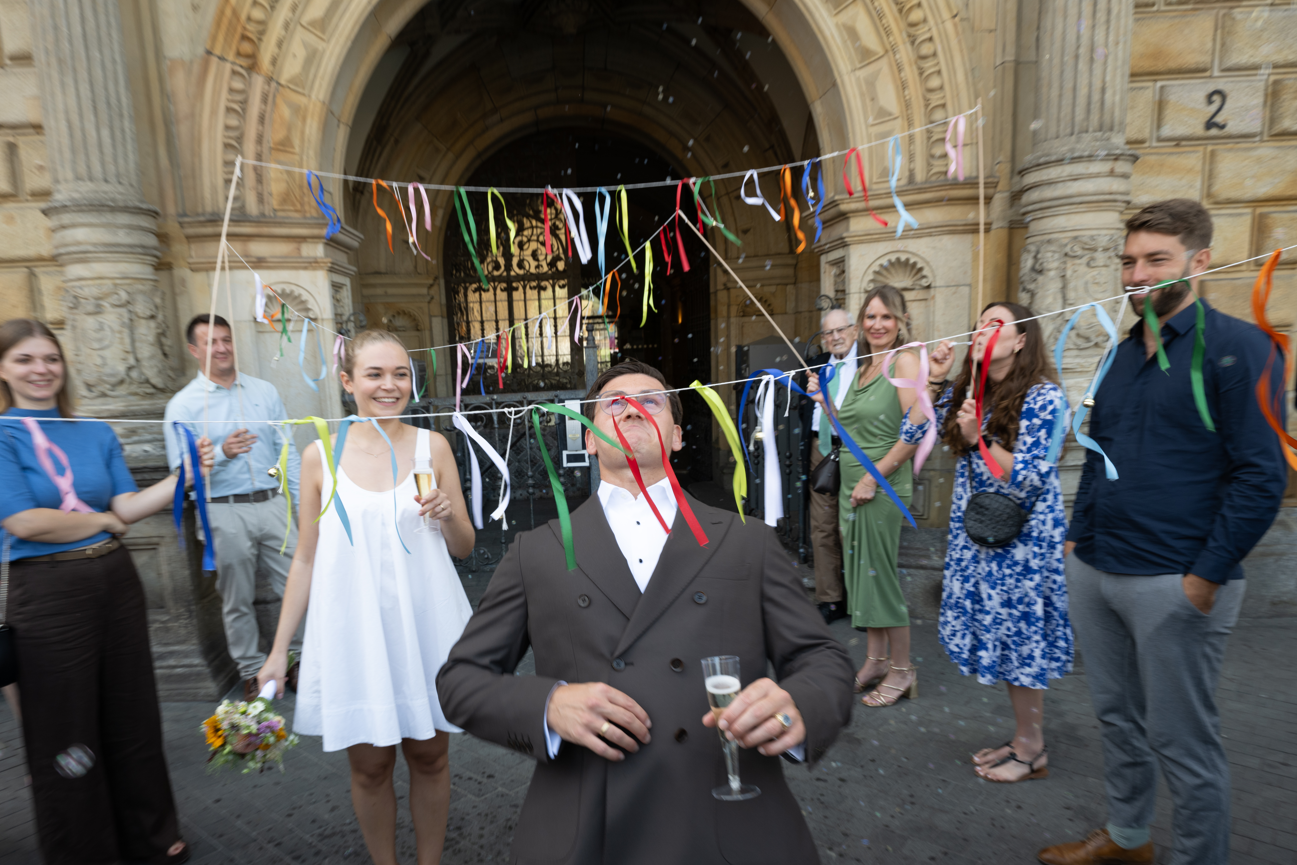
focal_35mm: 24
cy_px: 512
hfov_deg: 74.4
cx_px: 582
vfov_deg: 53.6
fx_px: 850
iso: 125
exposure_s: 1/60
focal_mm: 19.5
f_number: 7.1
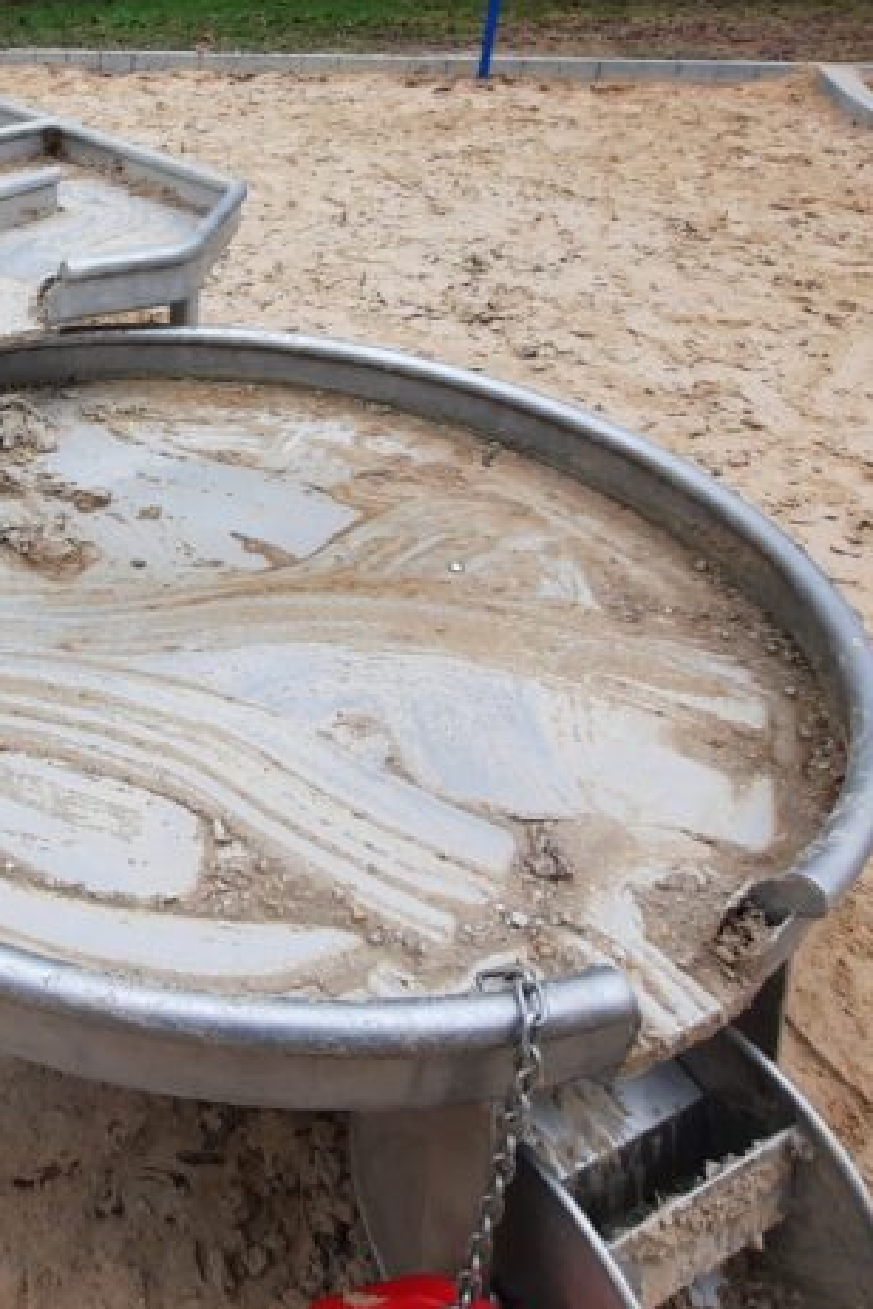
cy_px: 380
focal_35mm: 30
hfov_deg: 37.5
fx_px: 1091
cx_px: -54
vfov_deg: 59.6
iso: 80
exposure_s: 1/100
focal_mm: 1.74
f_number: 2.2
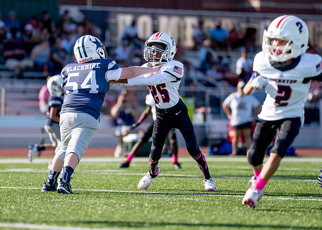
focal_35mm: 249
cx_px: 136
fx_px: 2276
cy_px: 100
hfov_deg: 8.1
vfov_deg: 5.8
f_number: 2.8
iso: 320
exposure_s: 1/4000
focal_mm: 200
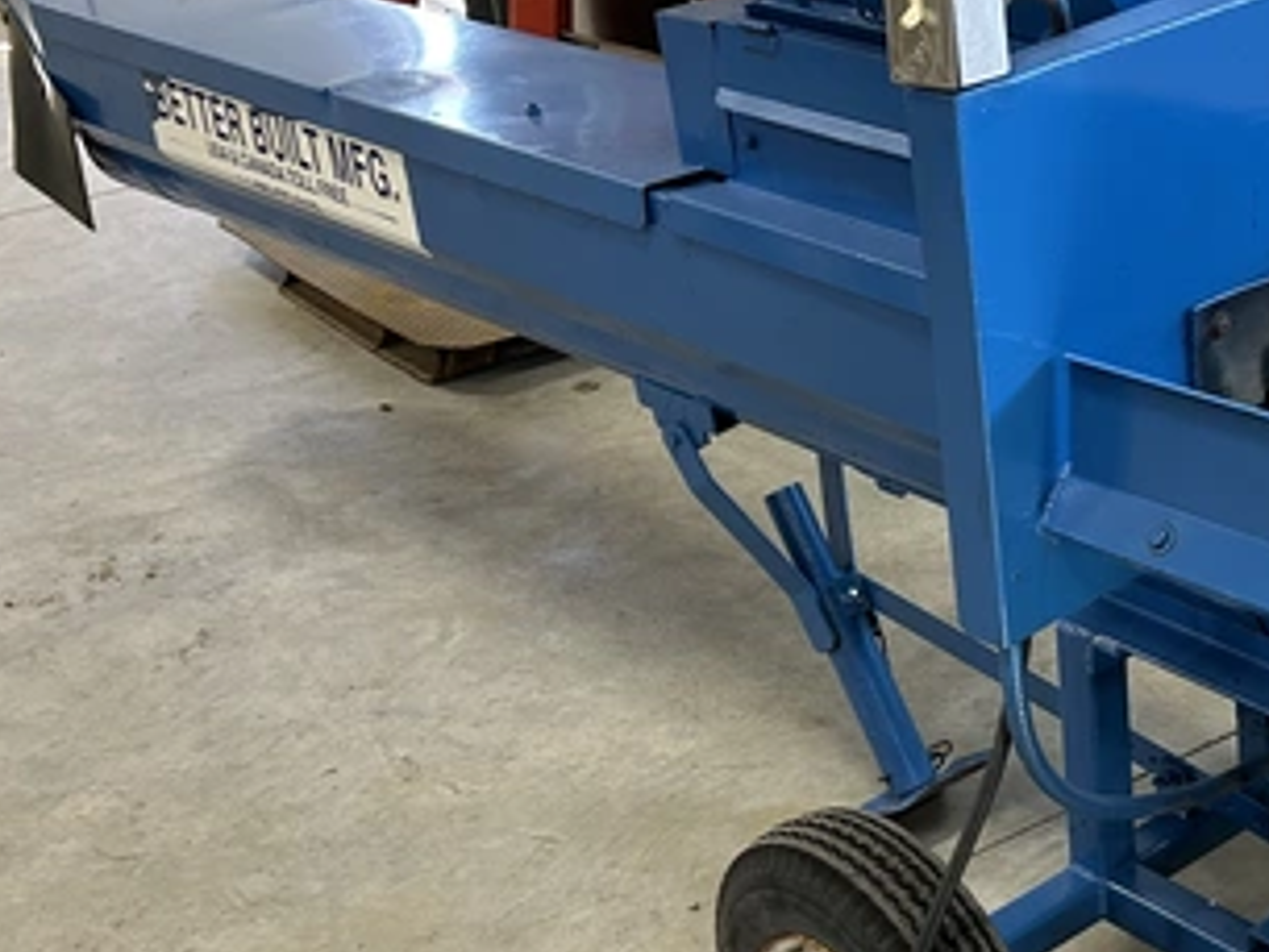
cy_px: 534
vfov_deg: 22.9
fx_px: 2347
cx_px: 1194
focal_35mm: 64
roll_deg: +2.8
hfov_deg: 28.8
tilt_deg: -25.9
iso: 100
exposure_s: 1/121
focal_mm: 5.7
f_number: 1.5
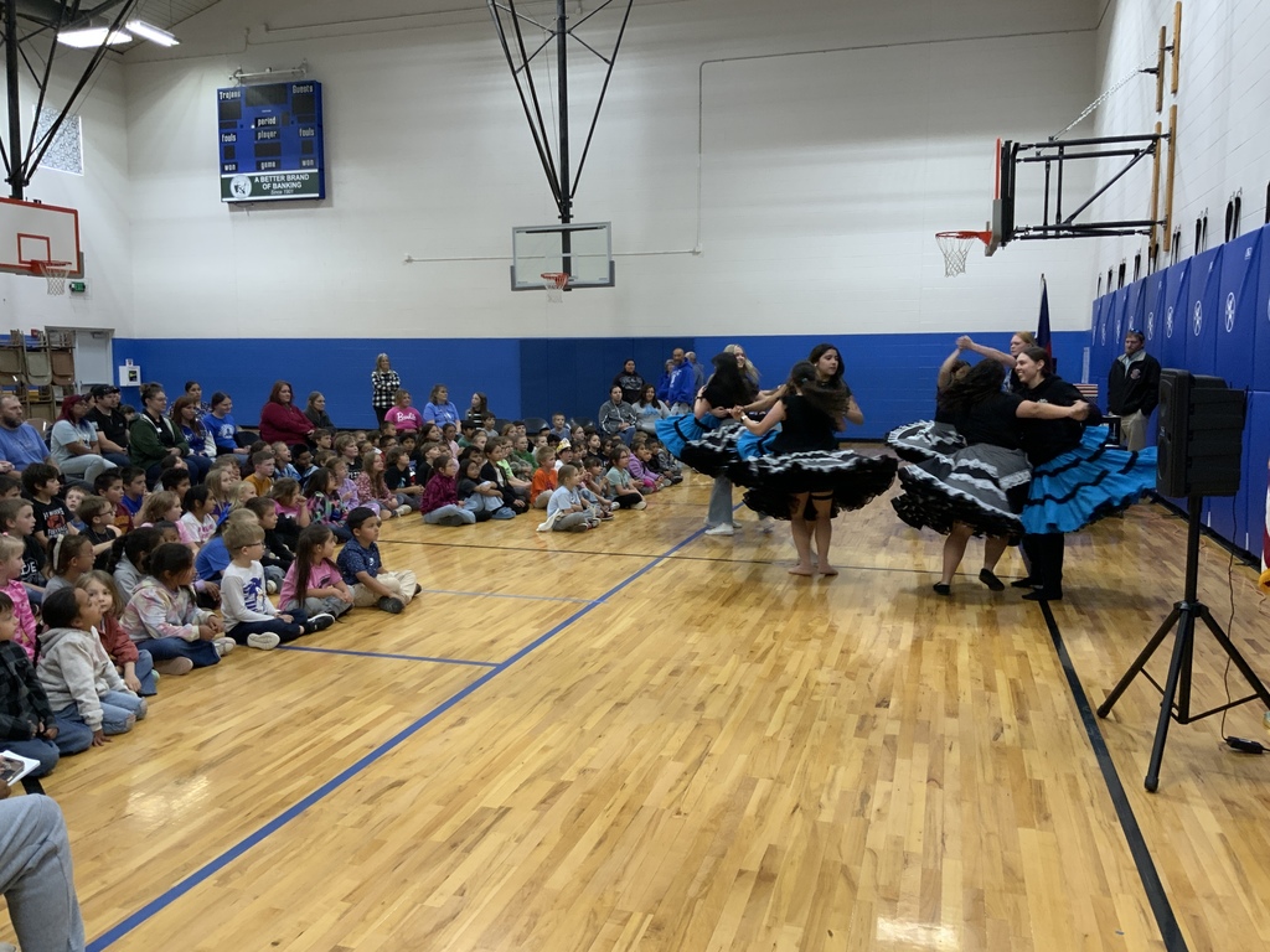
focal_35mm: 29
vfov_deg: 48.2
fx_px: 1064
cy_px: 476
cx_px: 635
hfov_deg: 61.7
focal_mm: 3
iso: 125
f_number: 1.8
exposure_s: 1/60
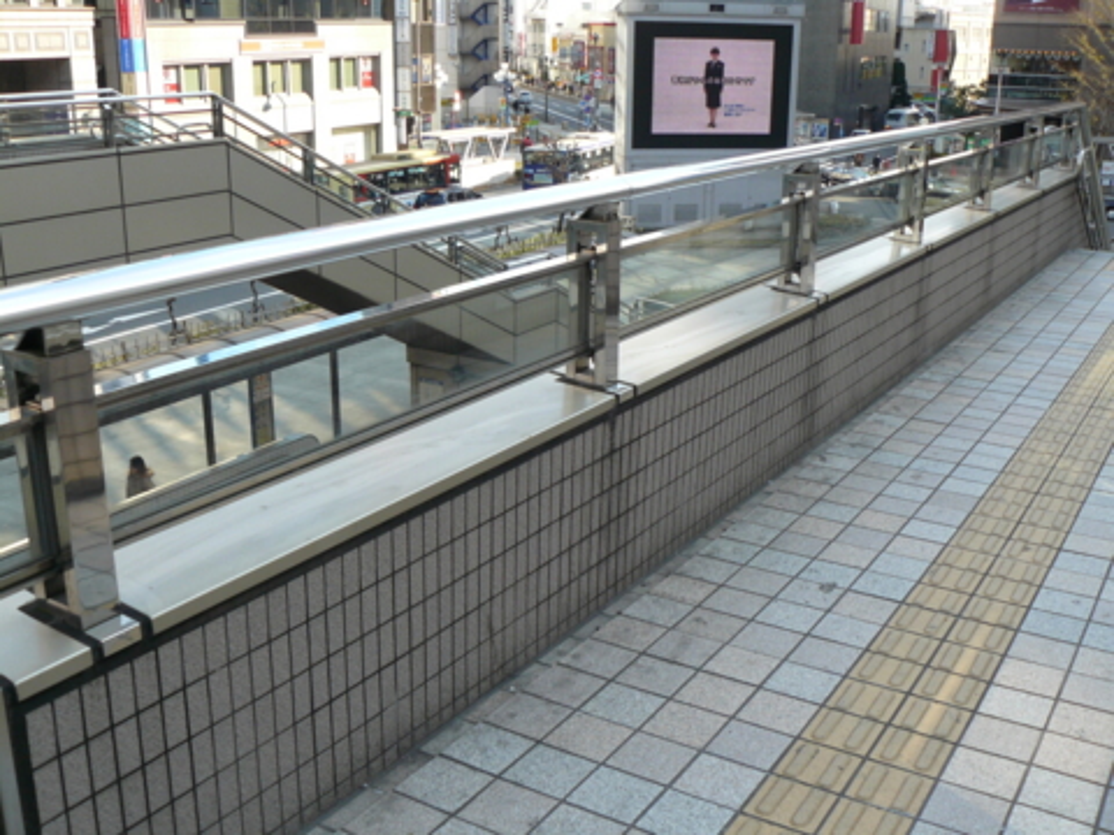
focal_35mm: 36
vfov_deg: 39.7
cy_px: 418
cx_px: 557
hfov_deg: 51.4
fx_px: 1159
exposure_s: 1/160
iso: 100
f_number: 4
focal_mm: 6
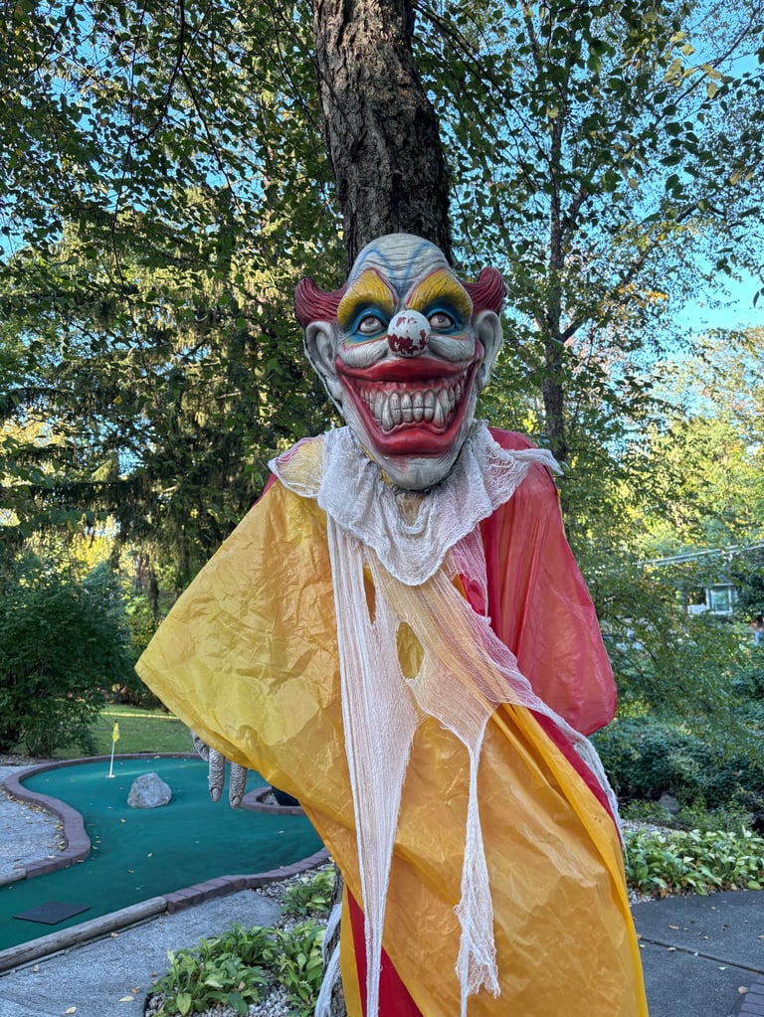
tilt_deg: +8.0
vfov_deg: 67.3
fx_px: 765
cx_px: 382
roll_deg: -0.3
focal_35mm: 26
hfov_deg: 53.1
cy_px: 508
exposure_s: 1/120
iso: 100
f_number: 1.6
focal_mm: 5.96
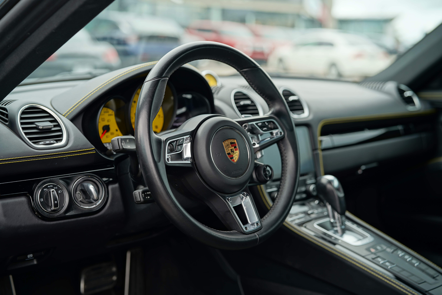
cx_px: 221
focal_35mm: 50
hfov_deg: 39.6
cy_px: 148
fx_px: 614
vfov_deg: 27.0
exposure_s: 1/100
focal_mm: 50
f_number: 2.8
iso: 100
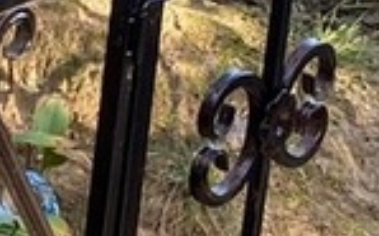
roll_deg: -2.0
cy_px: -246
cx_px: -206
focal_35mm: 190
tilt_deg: -10.7
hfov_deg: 10.6
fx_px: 1962
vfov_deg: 6.7
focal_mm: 4.25
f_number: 1.8
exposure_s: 1/121
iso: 40
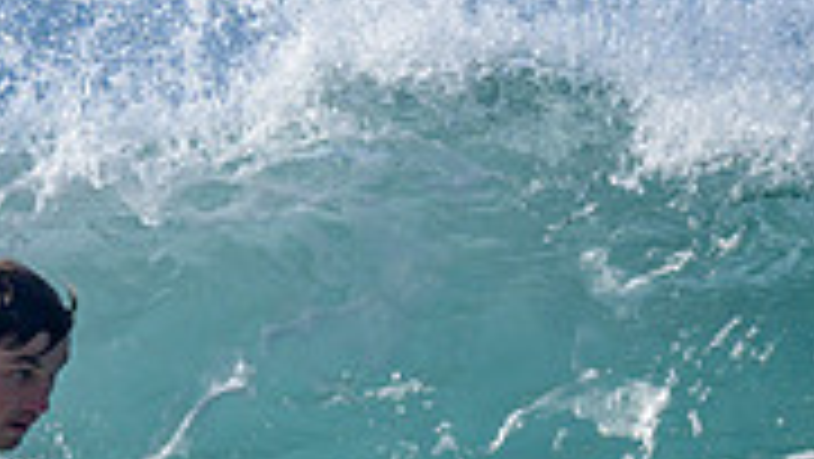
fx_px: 75534
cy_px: 759
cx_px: -199
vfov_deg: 0.3
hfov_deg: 0.6
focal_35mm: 3498
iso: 220
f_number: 6.3
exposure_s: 1/2000
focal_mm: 800
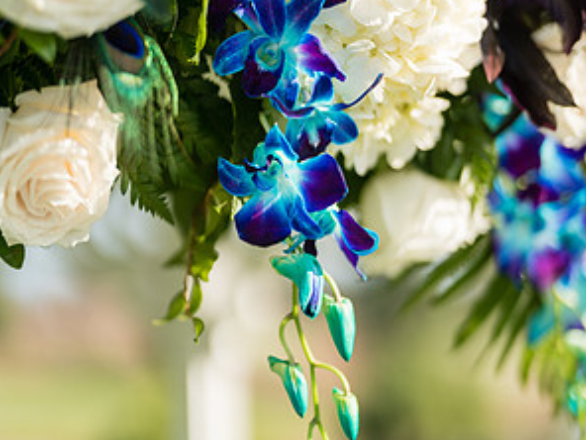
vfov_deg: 20.2
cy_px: 200
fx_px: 1236
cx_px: 295
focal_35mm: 73
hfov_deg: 26.7
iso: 100
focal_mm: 50
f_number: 1.2
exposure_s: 1/4000
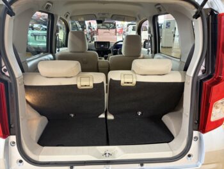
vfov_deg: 53.1
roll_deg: +0.2
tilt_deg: -18.8
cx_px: 112
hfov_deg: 67.3
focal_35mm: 26
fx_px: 168
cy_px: 84
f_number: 1.6
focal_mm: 5.96
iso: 400
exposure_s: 1/60
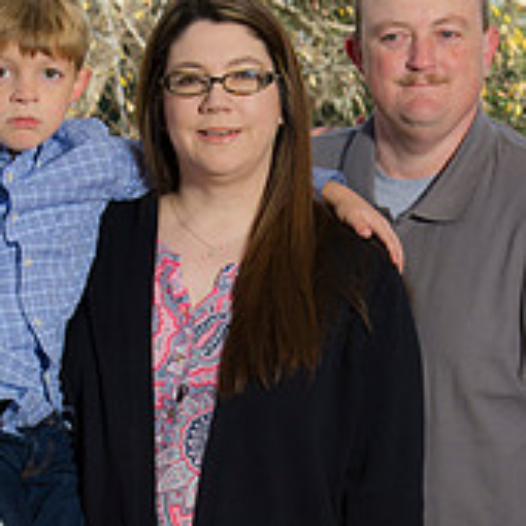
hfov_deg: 8.6
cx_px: 201
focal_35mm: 203
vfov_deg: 8.6
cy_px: 427
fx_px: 3490
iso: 160
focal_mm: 70
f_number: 8
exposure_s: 1/160
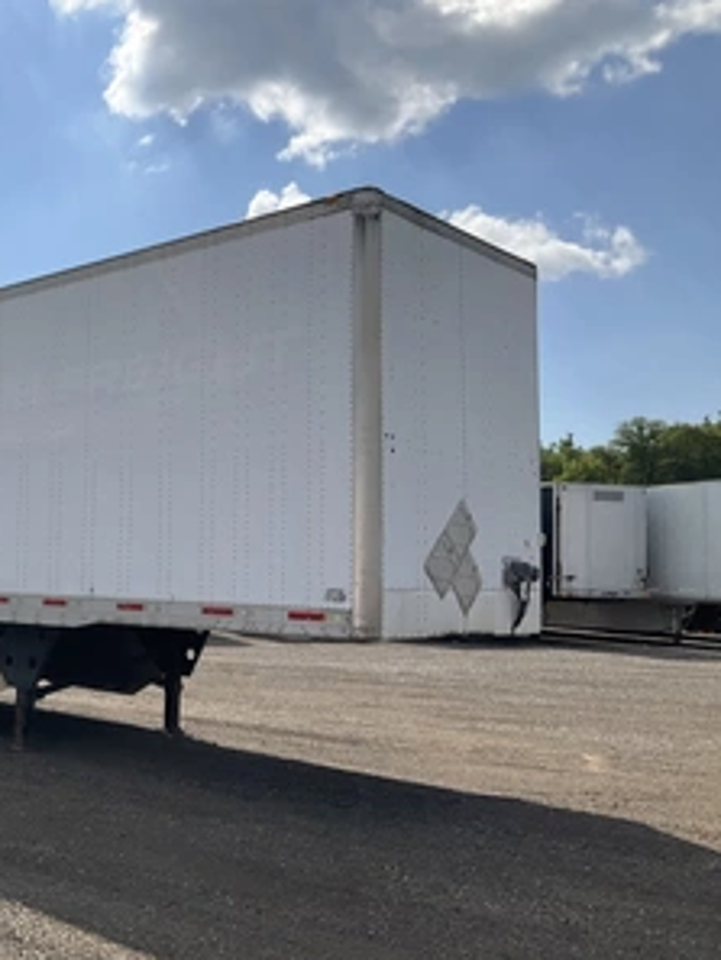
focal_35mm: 39
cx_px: 81
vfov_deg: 47.8
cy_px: 482
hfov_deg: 34.9
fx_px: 1082
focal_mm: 3
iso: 25
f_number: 1.8
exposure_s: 1/3322
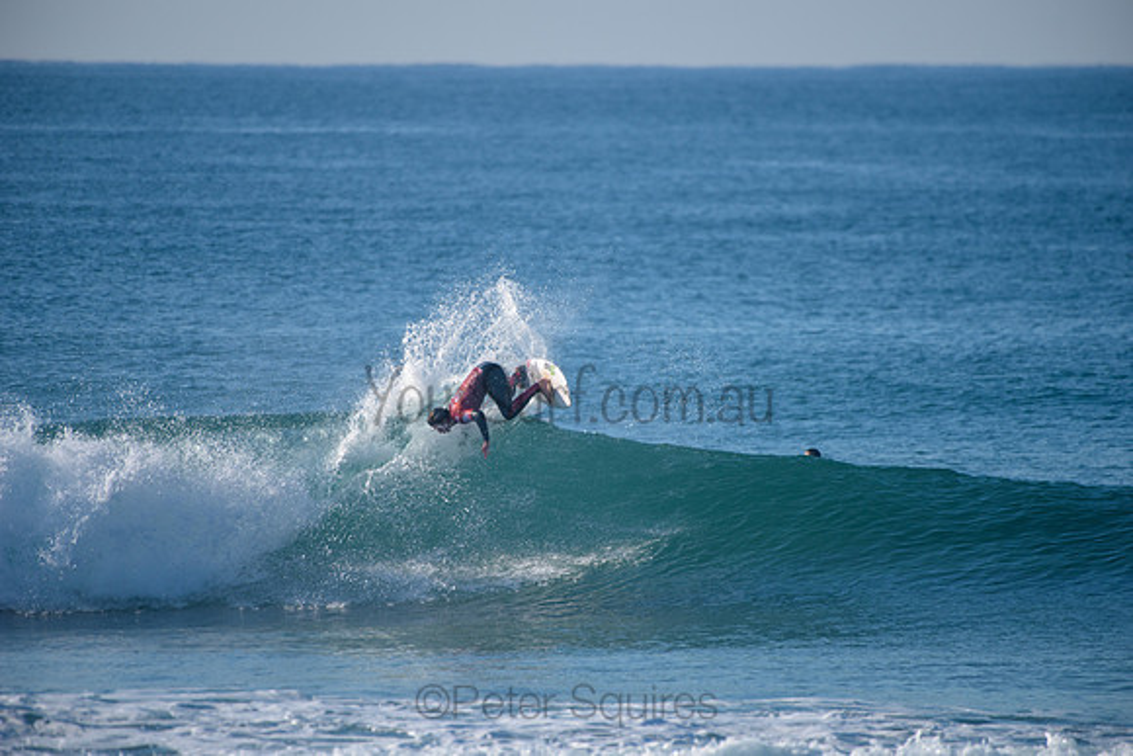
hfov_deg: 4.1
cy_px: 378
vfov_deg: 2.8
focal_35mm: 500
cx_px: 566
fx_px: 15739
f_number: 5.6
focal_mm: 500
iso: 250
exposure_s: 1/2000
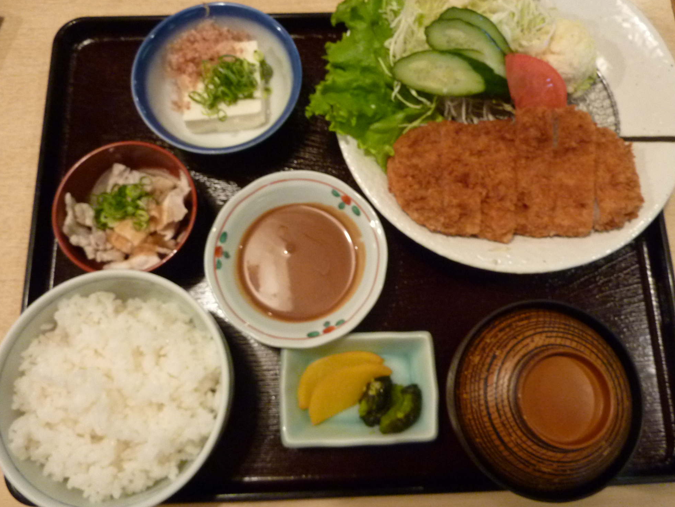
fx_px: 507
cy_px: 245
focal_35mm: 26
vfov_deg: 53.1
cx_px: 349
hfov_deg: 67.3
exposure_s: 1/8
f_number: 3.3
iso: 400
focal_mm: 4.1
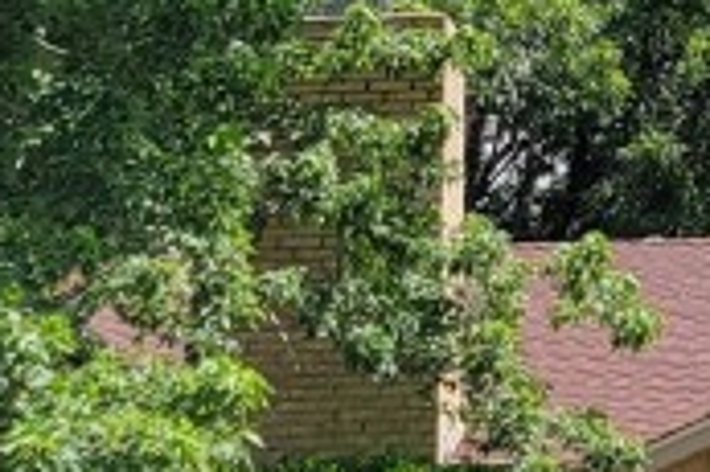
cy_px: -201
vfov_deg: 9.1
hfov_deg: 13.7
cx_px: 689
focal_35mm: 148
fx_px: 2916
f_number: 1.8
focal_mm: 6.7
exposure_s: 1/873
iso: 16
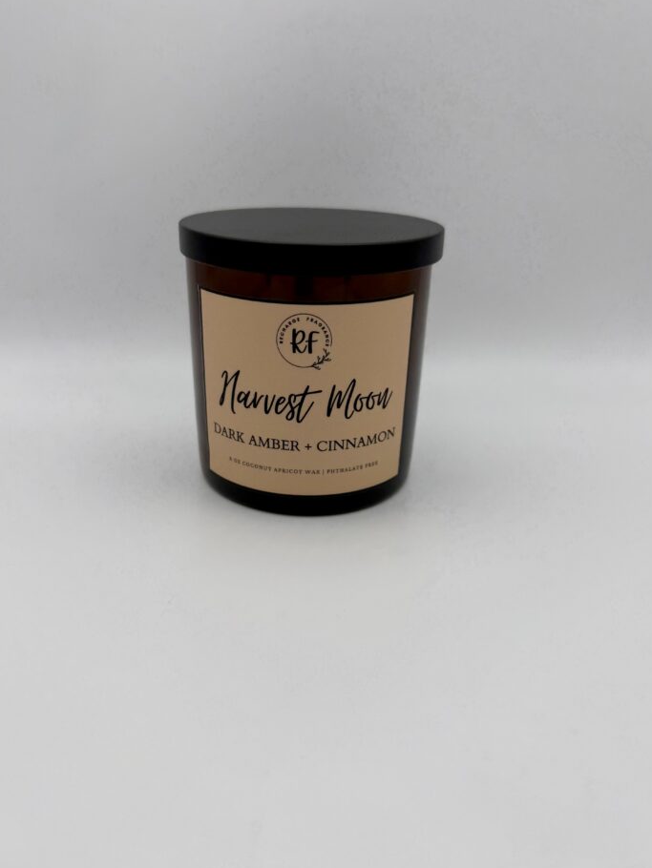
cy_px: 416
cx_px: 313
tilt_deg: -23.0
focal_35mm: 27
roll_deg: -0.7
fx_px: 678
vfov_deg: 65.3
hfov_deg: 51.4
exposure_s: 1/445
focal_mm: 6.76
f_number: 1.78
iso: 80
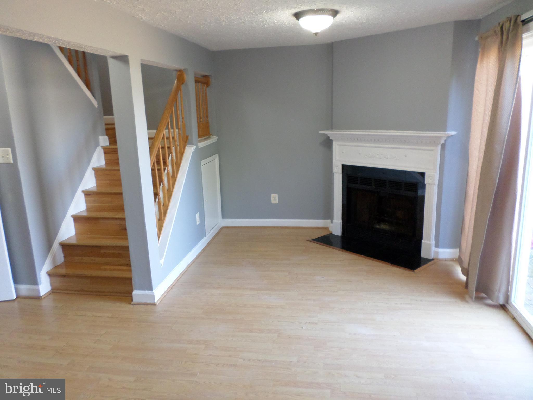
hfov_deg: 69.4
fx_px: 385
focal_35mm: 25
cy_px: 200
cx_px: 266
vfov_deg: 54.9
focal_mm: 4.5
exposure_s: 1/30
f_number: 2.5
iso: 200
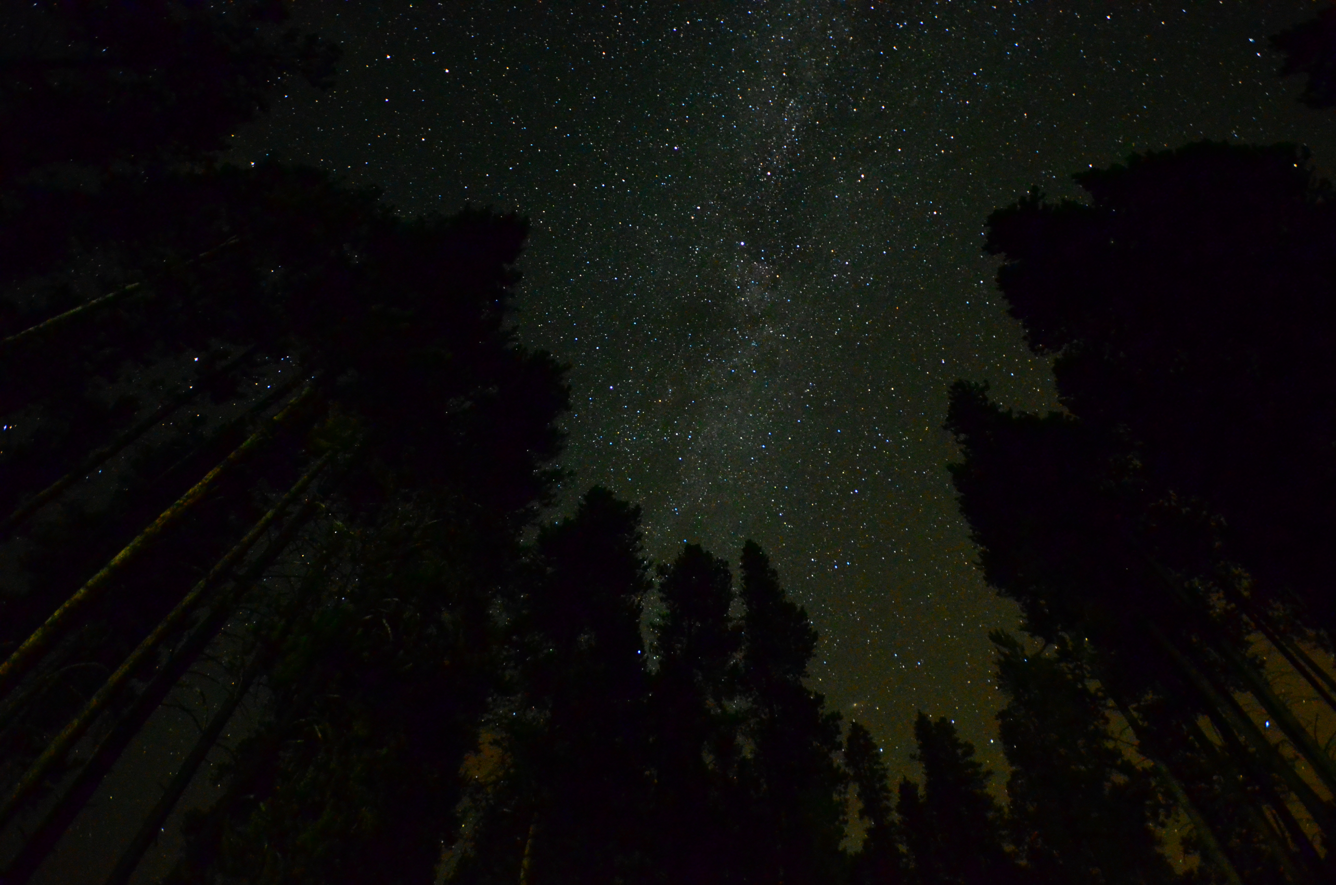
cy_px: 442
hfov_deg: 100.5
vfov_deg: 77.1
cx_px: 668
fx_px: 556
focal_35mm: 15
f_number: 4
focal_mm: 10
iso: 6400
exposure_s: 30
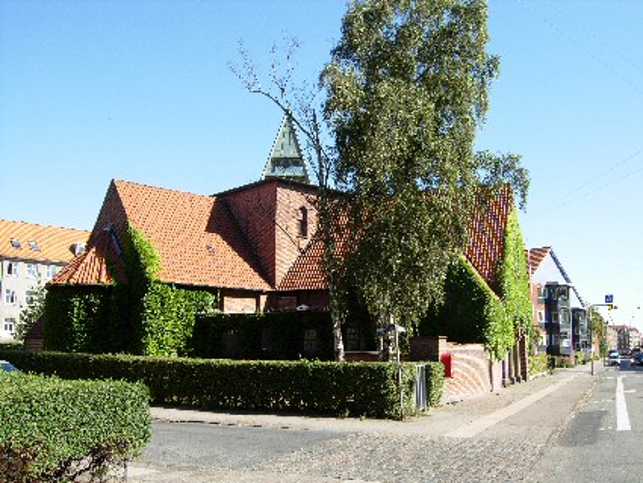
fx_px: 669
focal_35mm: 36
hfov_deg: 51.3
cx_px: 322
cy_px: 242
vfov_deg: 39.7
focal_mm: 7.5
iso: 50
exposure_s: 1/228
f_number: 4.3
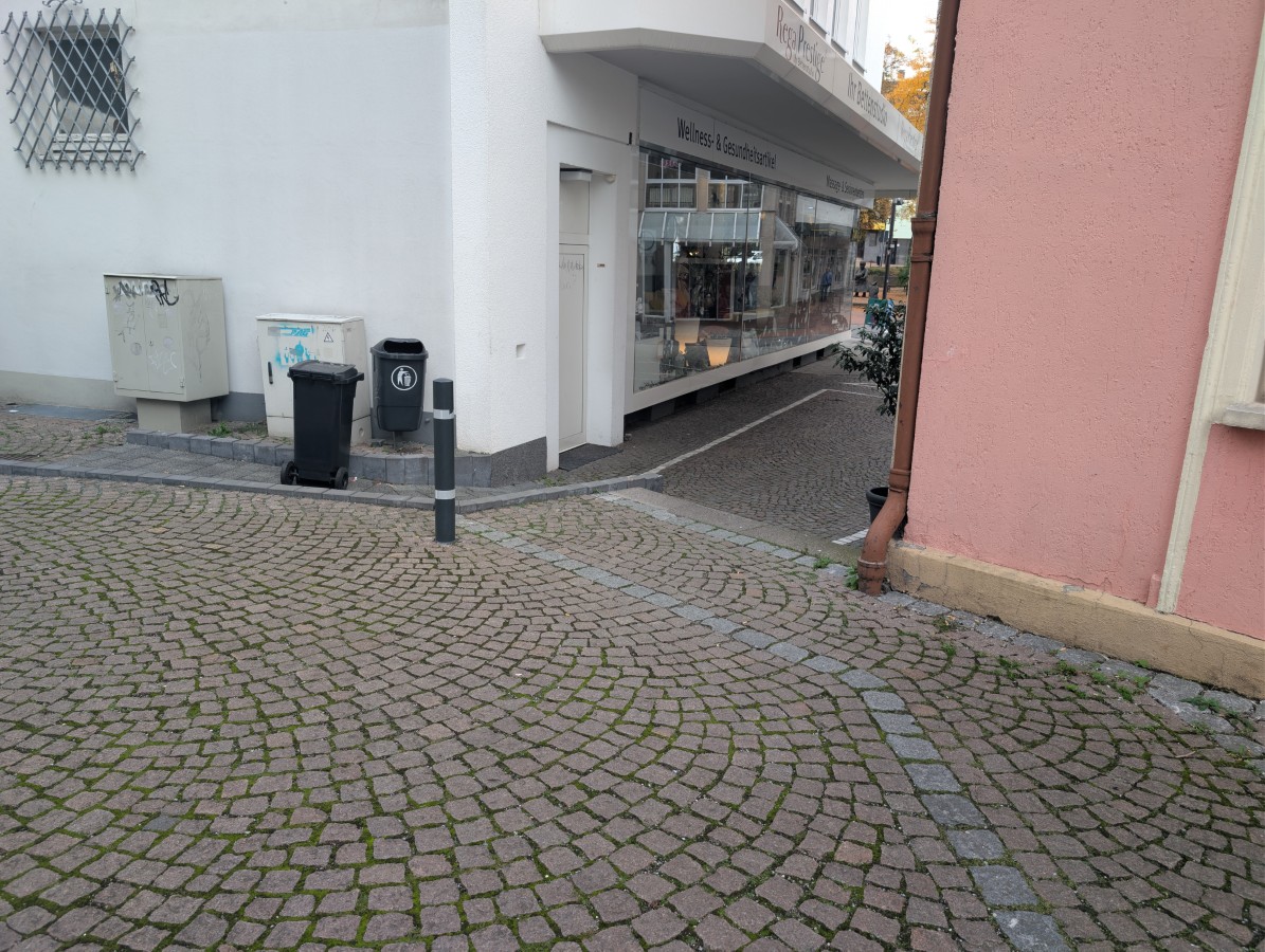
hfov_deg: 71.5
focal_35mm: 24
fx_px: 878
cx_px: 632
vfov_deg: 56.9
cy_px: 476
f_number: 1.68
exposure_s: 1/219
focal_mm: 6.9
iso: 39
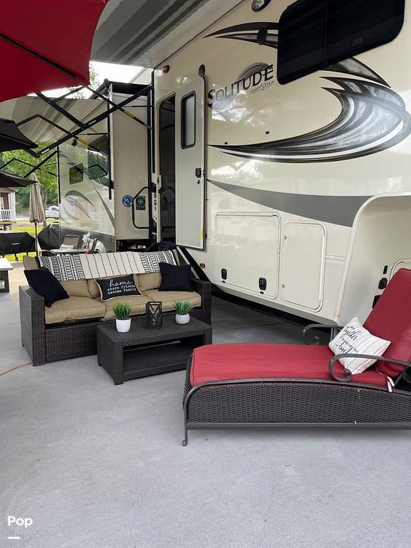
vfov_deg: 67.3
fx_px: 411
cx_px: 206
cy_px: 274
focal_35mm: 26
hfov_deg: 53.1
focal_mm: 5.1
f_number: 1.6
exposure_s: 1/359
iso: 32
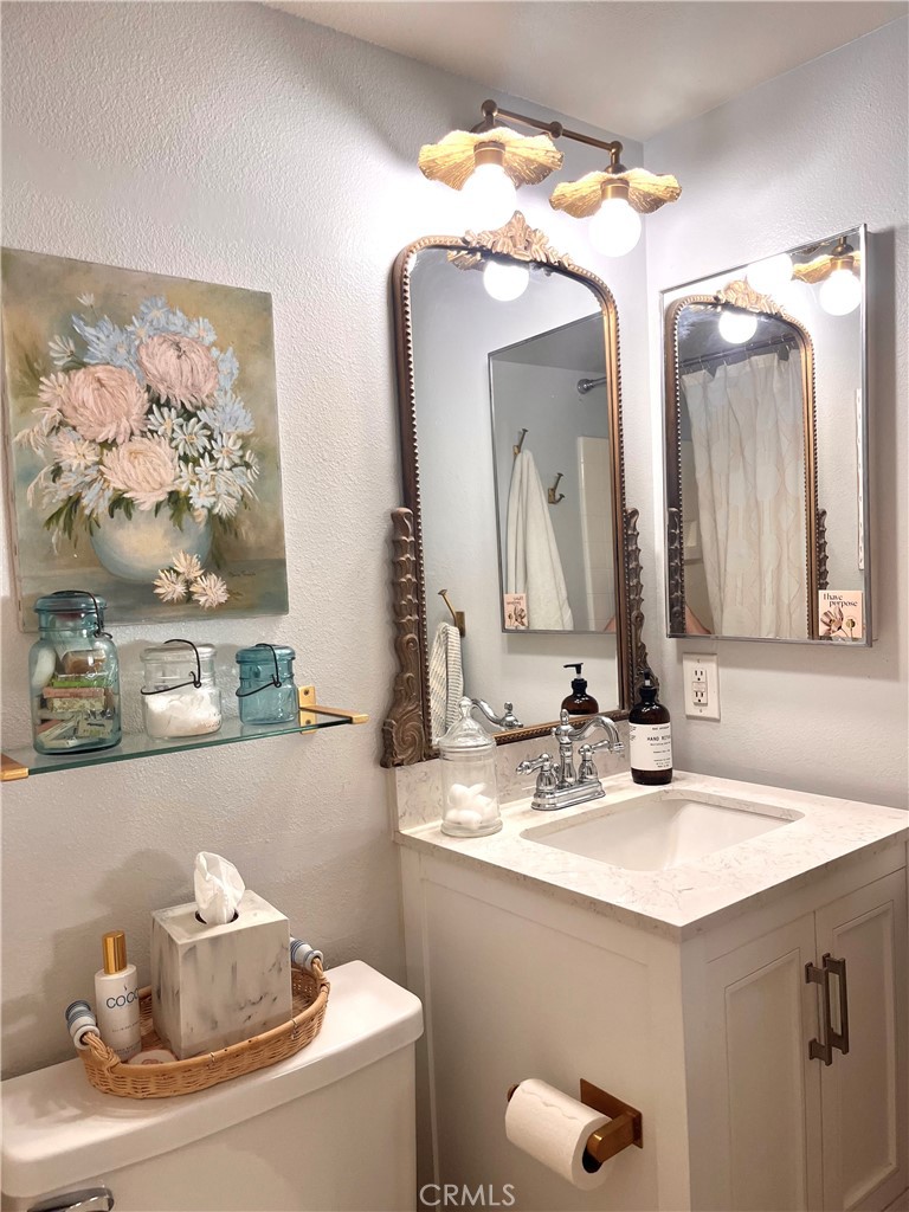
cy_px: 606
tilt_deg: -3.1
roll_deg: +3.1
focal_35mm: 26
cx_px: 454
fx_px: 910
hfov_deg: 53.1
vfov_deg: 67.3
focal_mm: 5.1
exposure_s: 1/60
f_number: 1.6
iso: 64
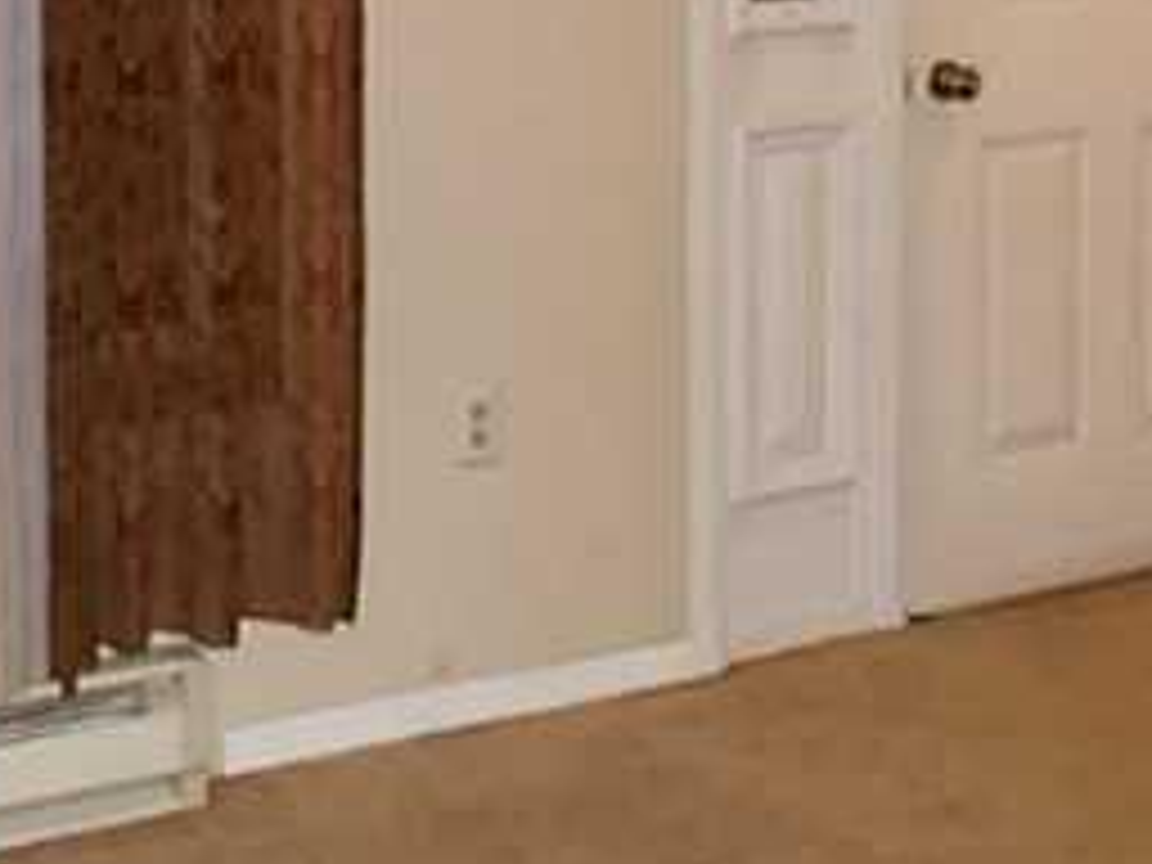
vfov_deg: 19.6
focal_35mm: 72
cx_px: 81
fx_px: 2396
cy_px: -72
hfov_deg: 26.0
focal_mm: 4
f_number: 3.1
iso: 200
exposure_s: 1/30
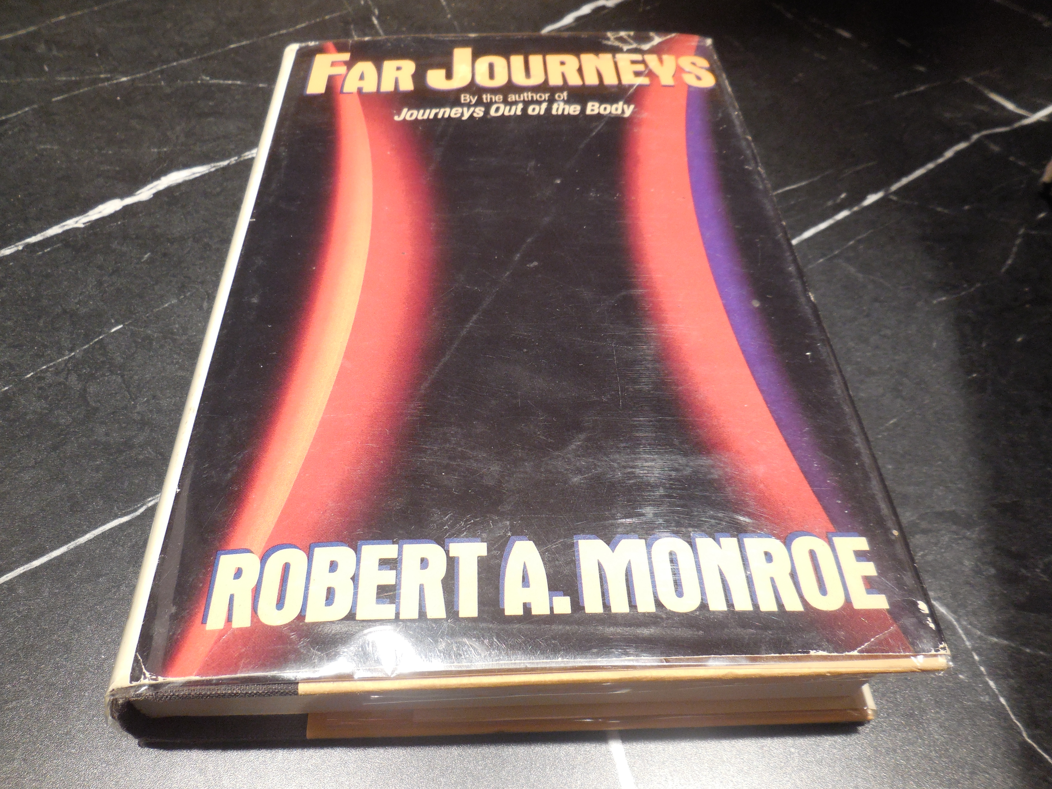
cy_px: 394
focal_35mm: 25
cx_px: 526
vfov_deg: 54.9
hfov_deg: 69.4
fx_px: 760
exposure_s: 1/30
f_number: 3.1
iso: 280
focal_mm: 4.5
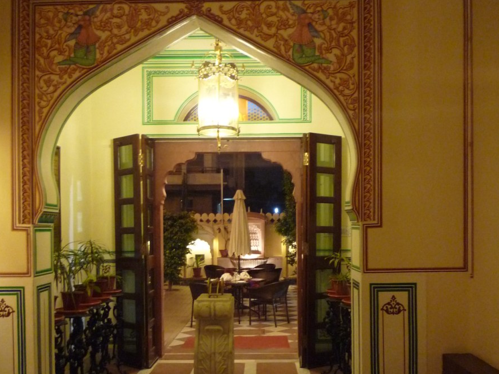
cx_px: 249
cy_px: 240
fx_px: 490
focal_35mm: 34
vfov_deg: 41.4
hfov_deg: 53.9
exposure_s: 1/4
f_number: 2.8
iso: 400
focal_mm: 4.4
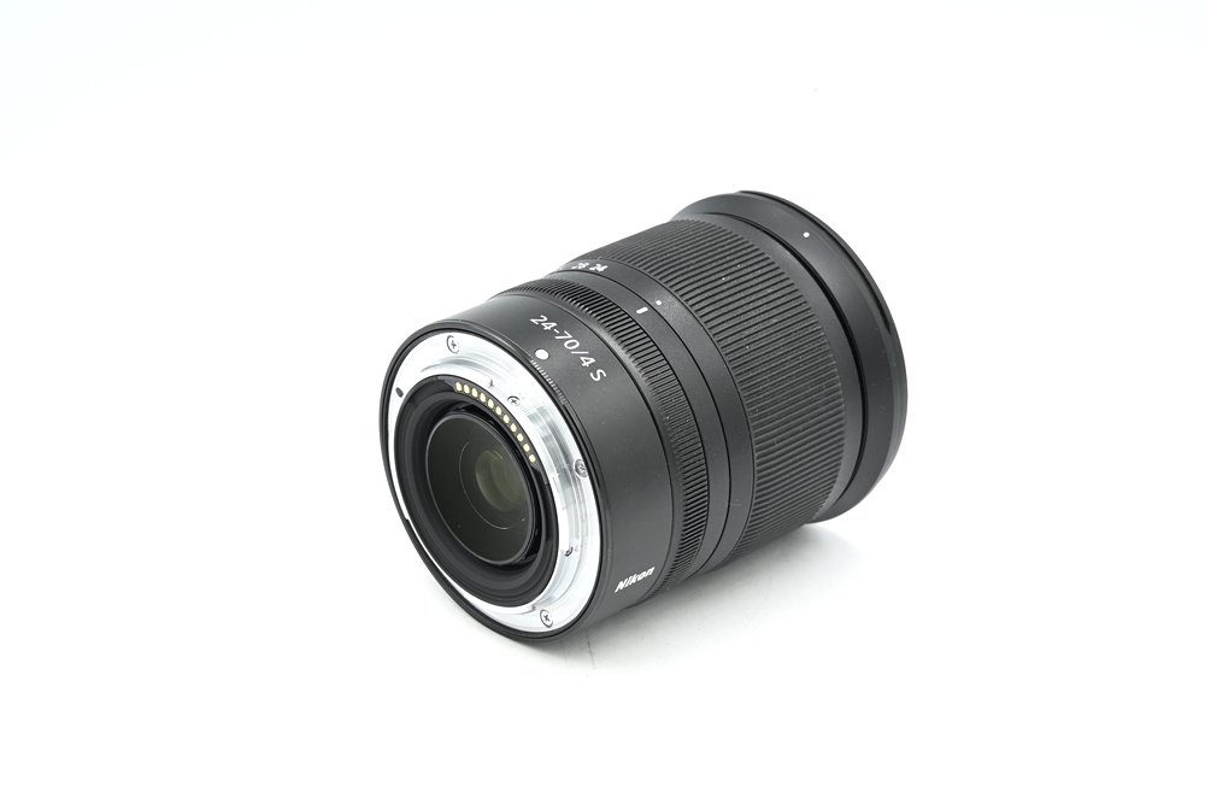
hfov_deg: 27.0
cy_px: 402
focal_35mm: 75
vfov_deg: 18.2
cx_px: 602
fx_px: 2511
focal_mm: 75
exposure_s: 1/20
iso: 200
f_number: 14
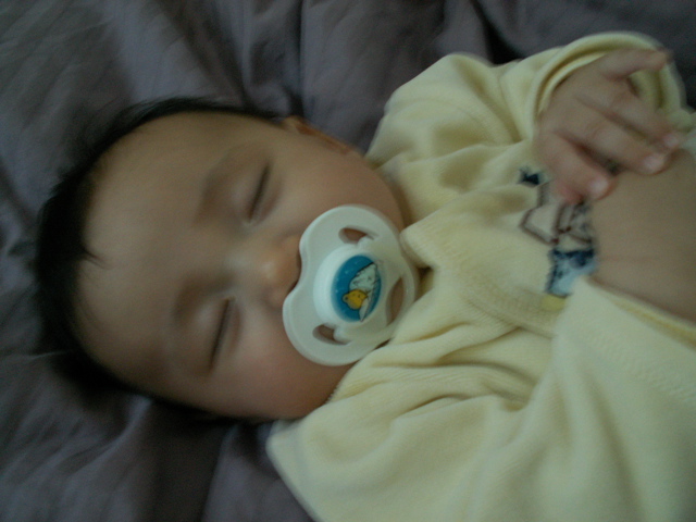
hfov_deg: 52.6
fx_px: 704
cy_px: 261
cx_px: 348
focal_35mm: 35
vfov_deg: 40.7
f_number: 2.8
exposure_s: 1/2.5
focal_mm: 5.86
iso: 160
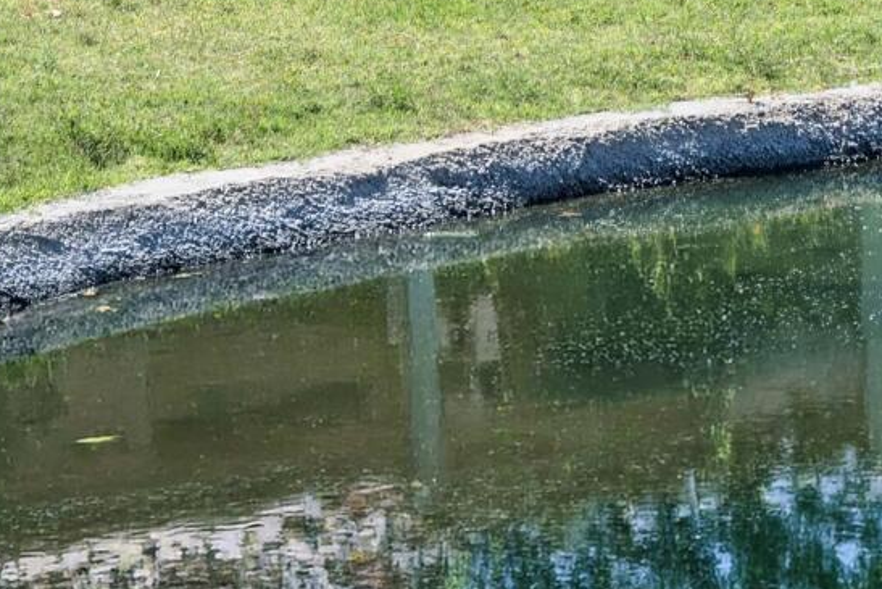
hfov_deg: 10.6
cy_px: -1018
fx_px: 4705
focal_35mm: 192
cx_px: 851
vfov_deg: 6.6
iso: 100
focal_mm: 35
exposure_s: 1/400
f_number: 7.1
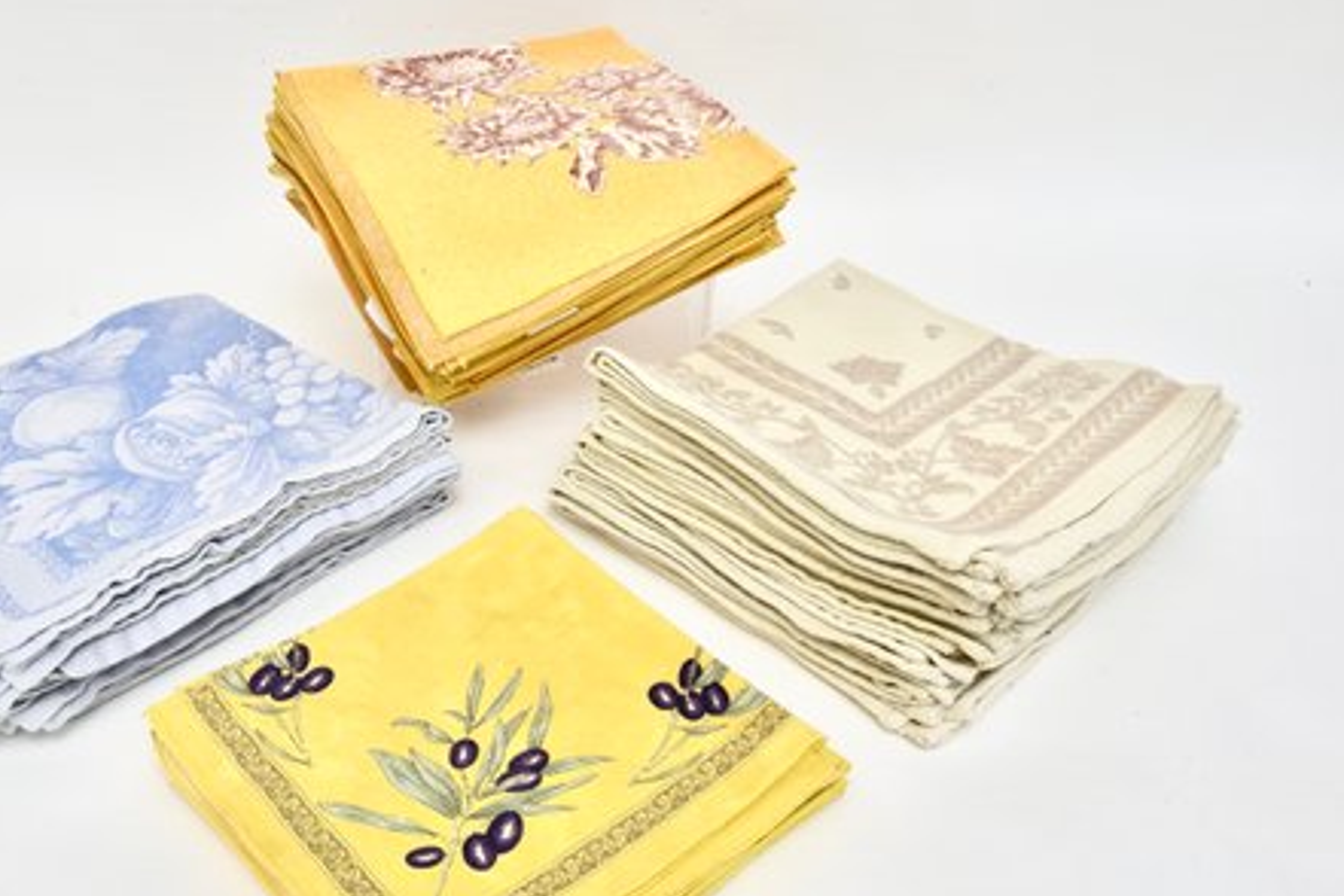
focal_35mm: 39
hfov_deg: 49.3
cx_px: 547
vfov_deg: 34.1
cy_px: 539
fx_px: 1456
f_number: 22
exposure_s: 1/160
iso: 200
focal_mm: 31
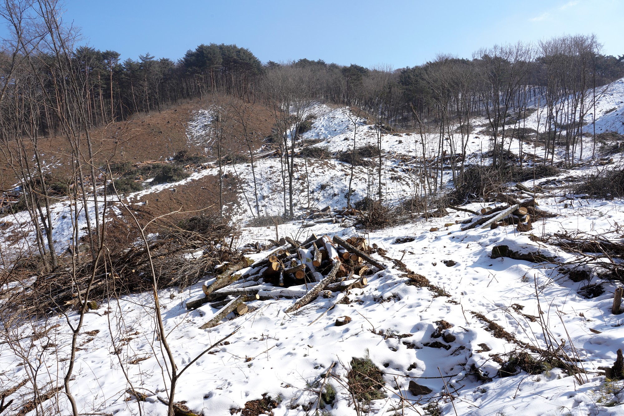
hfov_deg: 65.5
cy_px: 208
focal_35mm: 28
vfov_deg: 46.4
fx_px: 485
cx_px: 312
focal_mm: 28
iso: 200
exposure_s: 1/100
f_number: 16
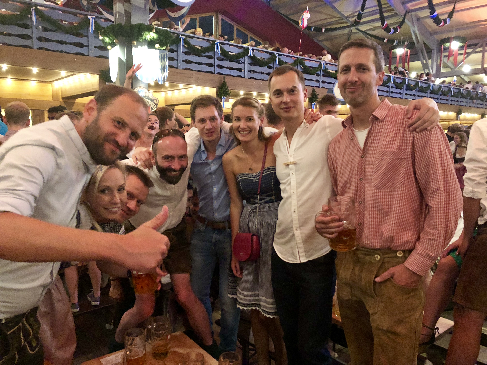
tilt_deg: -6.5
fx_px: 394
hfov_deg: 63.4
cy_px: 182
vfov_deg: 49.7
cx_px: 244
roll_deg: +0.2
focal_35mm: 28
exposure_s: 1/20
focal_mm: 3.99
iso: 640
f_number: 1.8
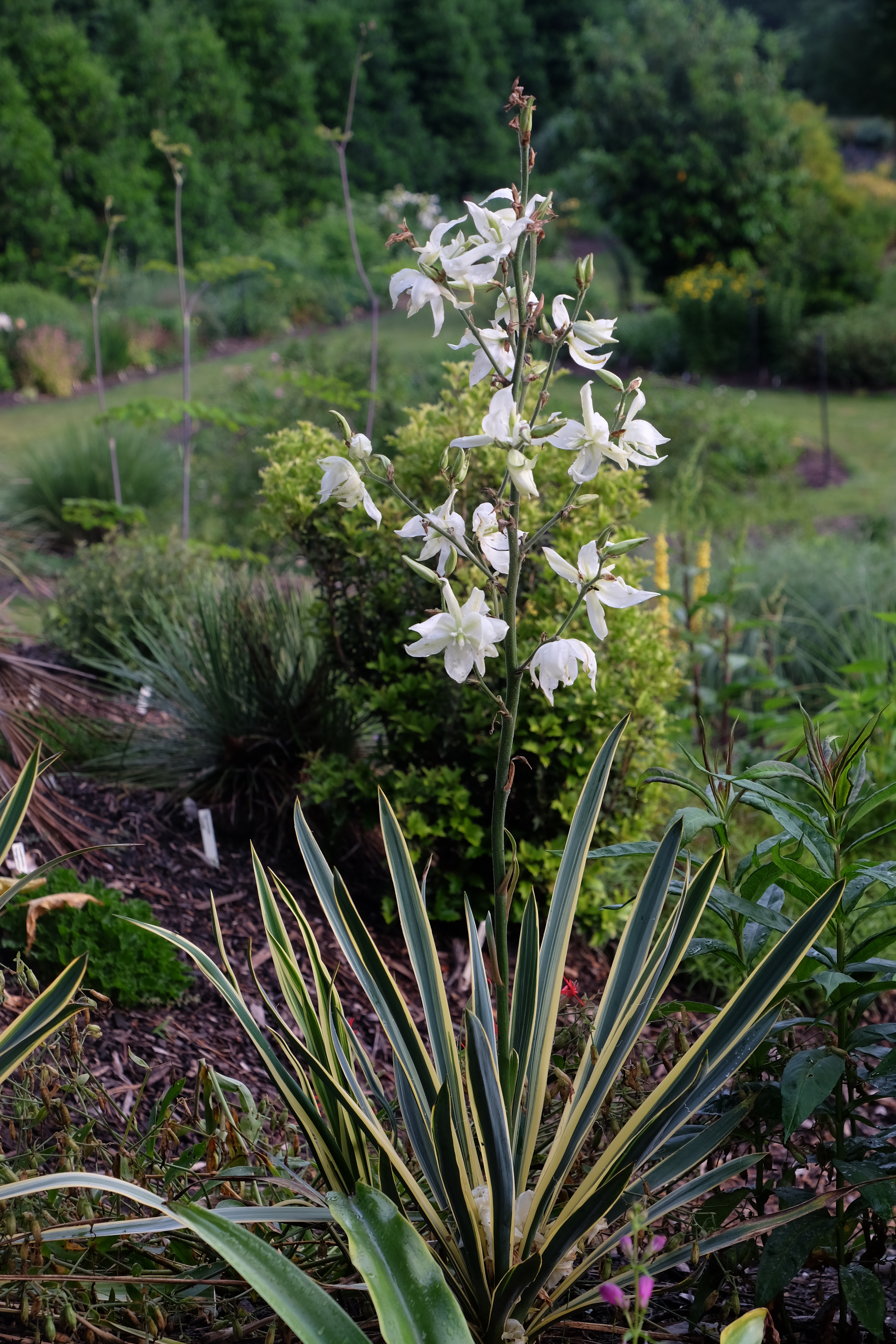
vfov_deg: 24.5
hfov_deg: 16.5
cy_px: 672
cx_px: 448
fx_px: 3098
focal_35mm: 83
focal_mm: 55.6
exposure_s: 1/60
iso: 320
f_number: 7.1
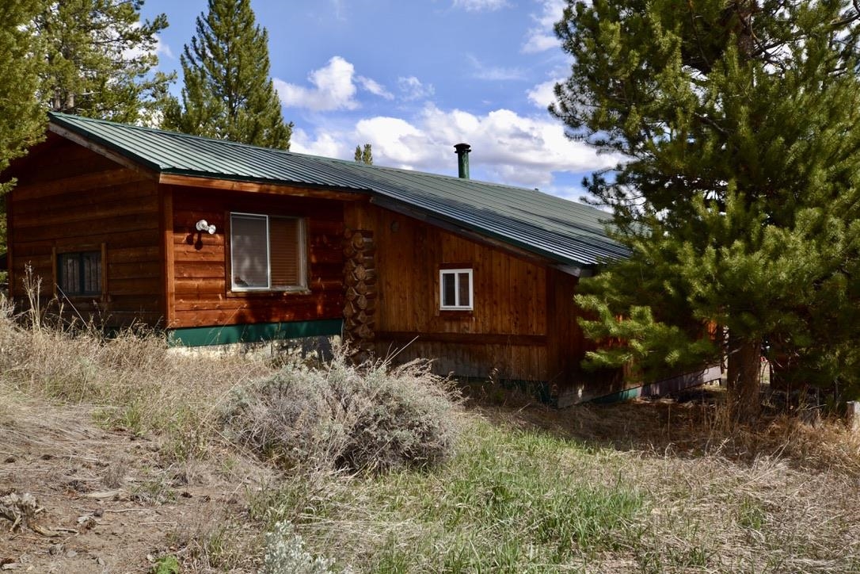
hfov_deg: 57.2
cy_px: 287
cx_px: 430
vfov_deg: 40.0
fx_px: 788
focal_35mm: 33
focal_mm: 22
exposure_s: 1/200
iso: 100
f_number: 7.1
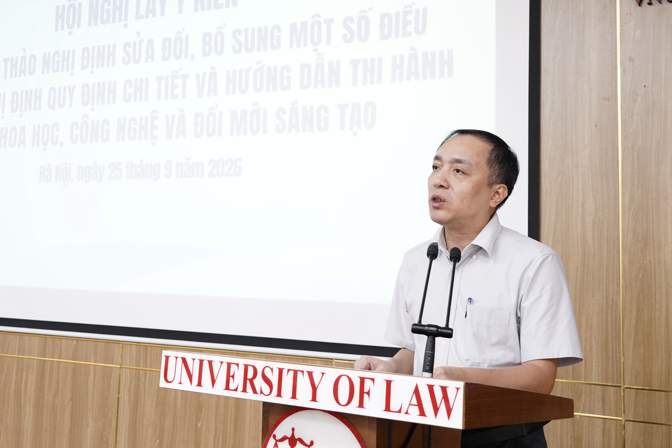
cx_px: 336
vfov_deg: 37.9
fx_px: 653
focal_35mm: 35
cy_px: 224
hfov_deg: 54.4
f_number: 5
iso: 5000
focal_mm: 35
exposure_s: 1/160
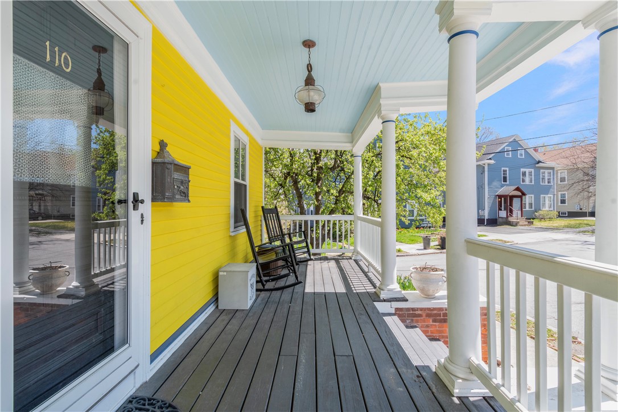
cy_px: 206
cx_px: 309
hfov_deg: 95.0
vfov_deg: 72.1
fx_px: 283
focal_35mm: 16
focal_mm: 11
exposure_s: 1/100
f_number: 13
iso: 400
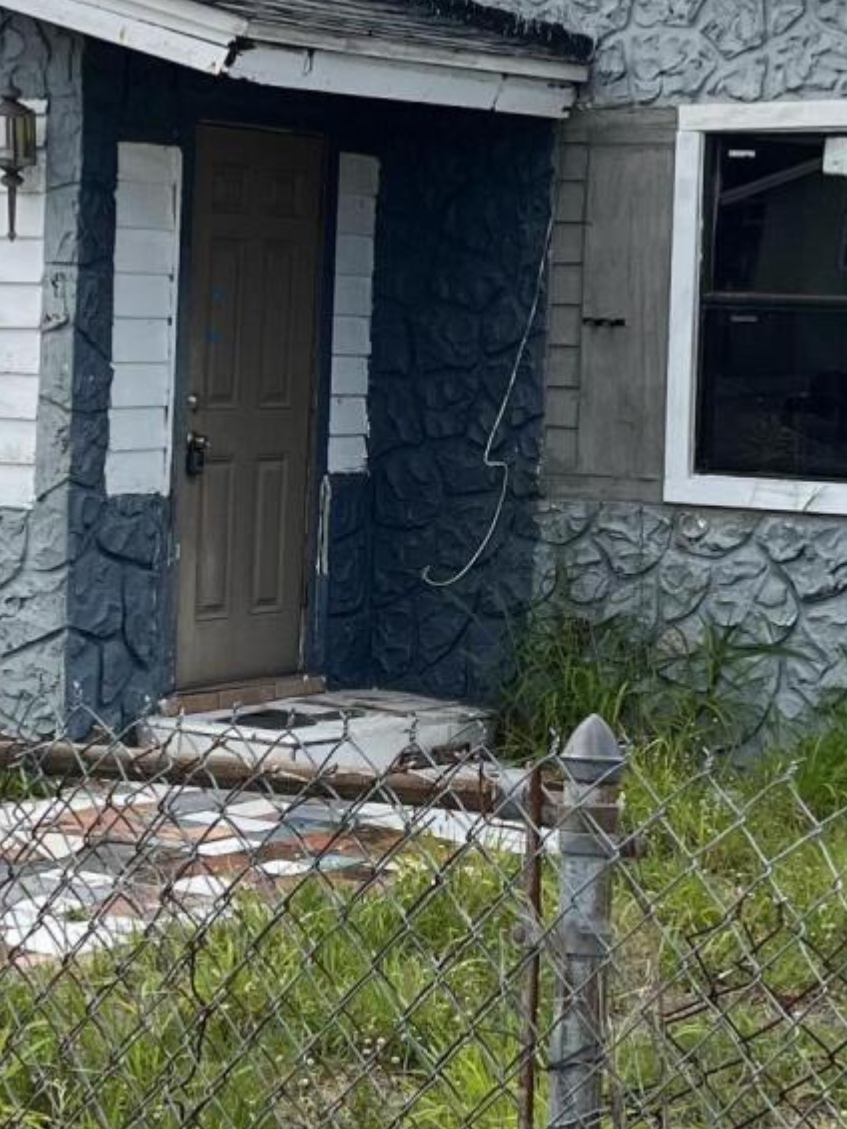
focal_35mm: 92
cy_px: 486
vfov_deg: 21.3
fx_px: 3000
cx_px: 431
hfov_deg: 16.1
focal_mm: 5.1
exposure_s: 1/3215
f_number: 1.6
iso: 50
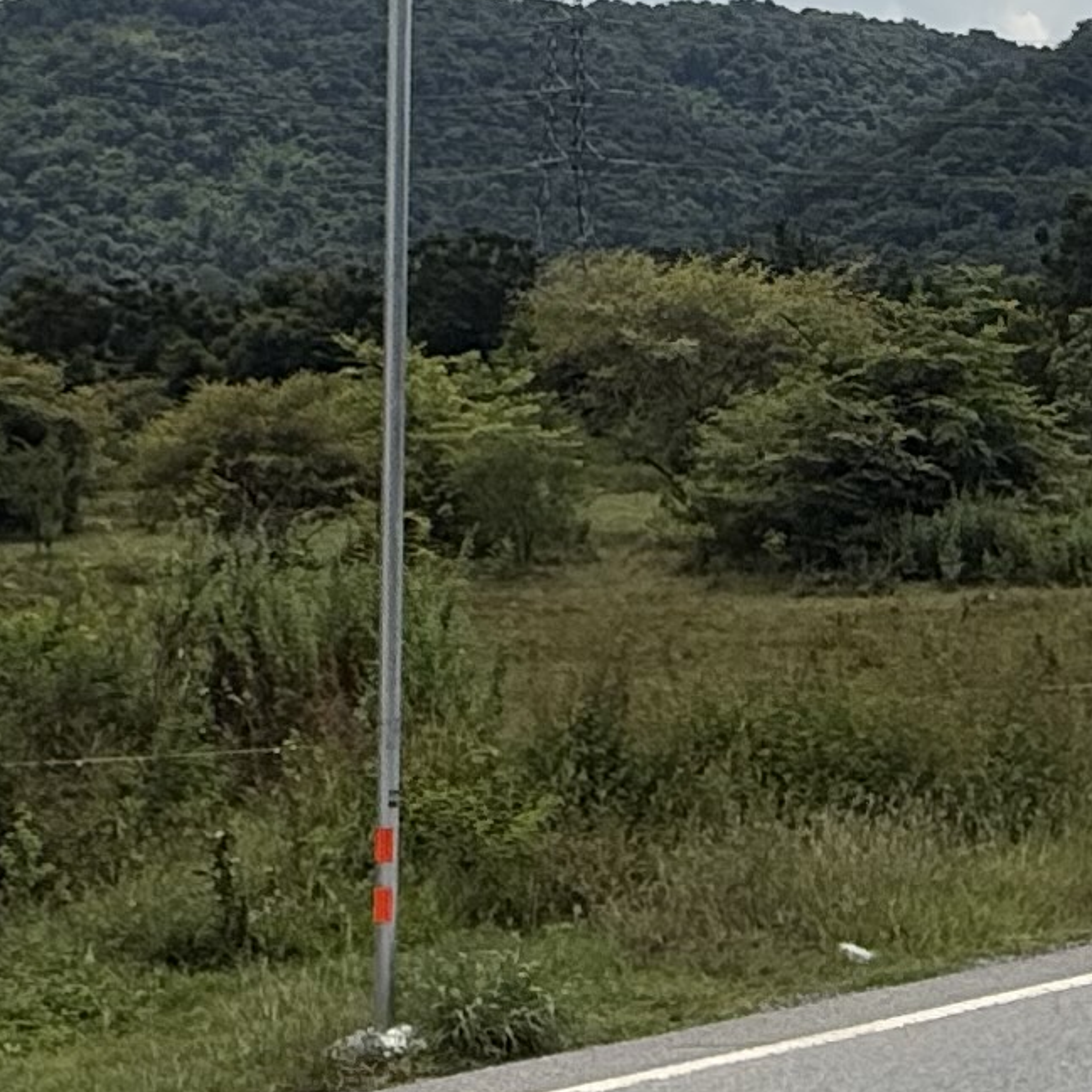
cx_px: 853
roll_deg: +0.4
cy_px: 89
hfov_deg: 22.2
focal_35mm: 77
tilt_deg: +7.5
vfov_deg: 21.9
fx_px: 2748
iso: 50
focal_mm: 2.22
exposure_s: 1/4762
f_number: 2.2
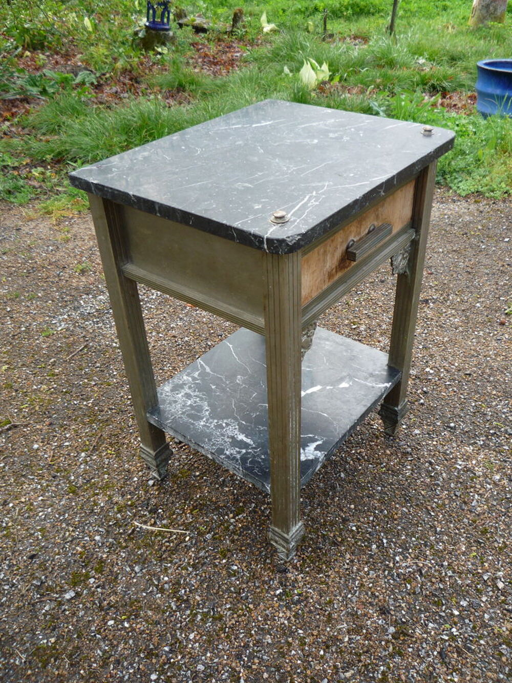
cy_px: 342
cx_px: 256
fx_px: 592
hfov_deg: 46.8
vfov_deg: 60.0
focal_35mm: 30
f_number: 3.5
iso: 100
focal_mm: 5.2
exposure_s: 1/100
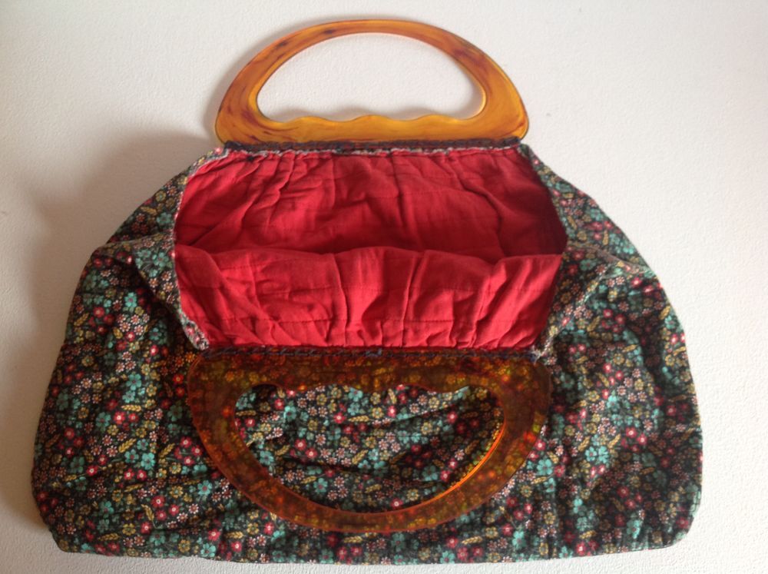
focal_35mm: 35
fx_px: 775
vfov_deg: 40.6
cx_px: 384
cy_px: 287
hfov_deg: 52.7
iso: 125
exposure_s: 1/15
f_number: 2.4
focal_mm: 4.28
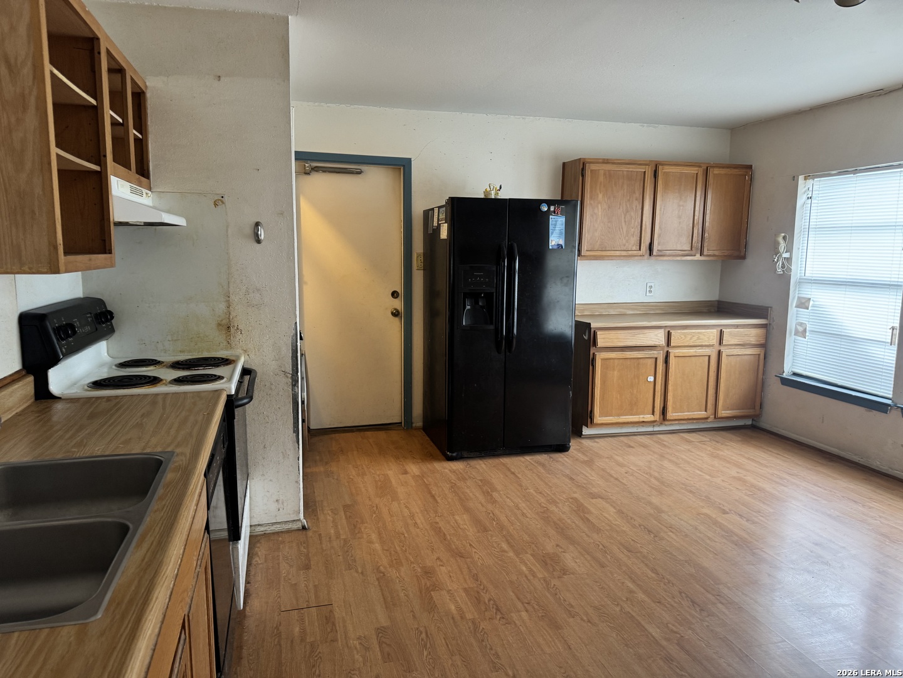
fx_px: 626
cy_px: 339
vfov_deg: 56.8
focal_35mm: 24
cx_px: 452
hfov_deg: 71.6
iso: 200
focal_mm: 6.76
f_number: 1.78
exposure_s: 1/60
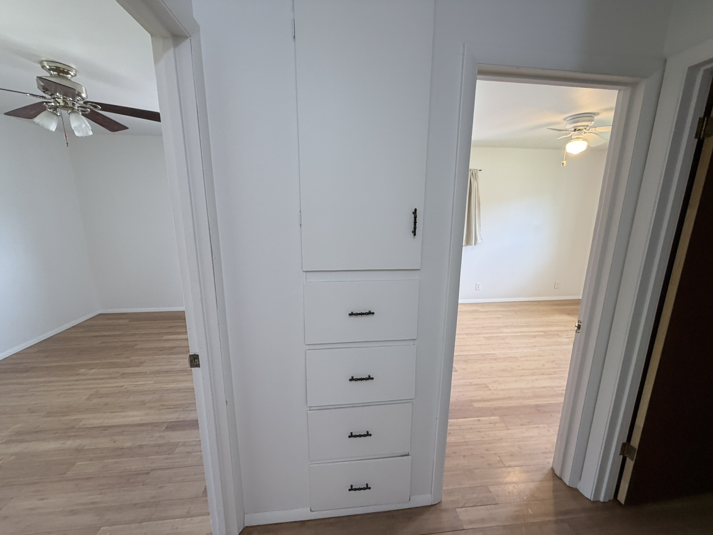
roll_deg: -0.6
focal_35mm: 14
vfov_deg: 85.7
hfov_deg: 102.1
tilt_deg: -10.5
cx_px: 356
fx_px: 288
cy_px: 268
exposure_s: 1/60
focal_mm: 2.22
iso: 200
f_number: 2.2
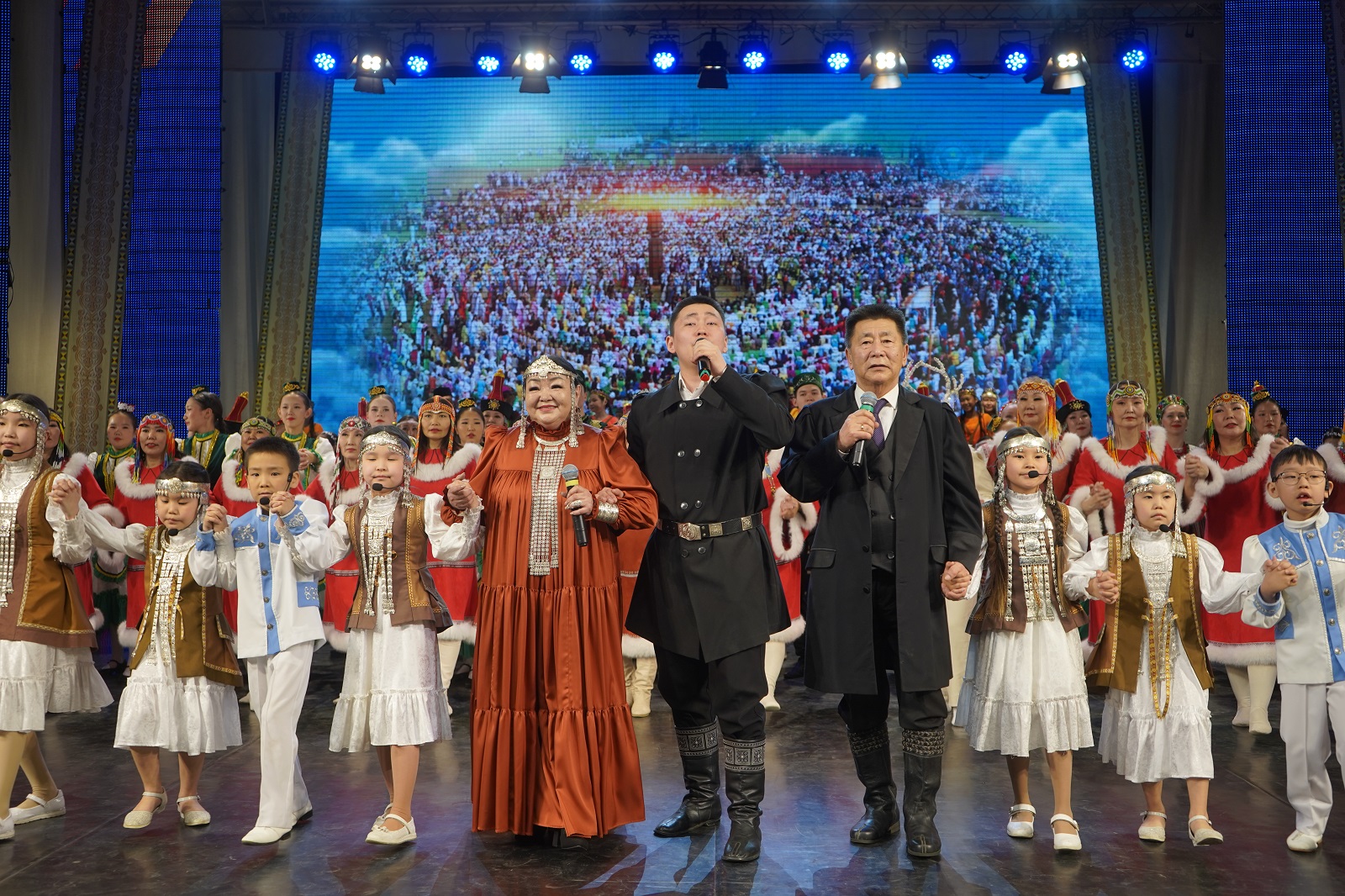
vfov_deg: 35.9
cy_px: 448
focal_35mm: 37
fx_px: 1382
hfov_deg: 51.9
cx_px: 672
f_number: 4
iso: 200
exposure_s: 1/200
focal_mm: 37
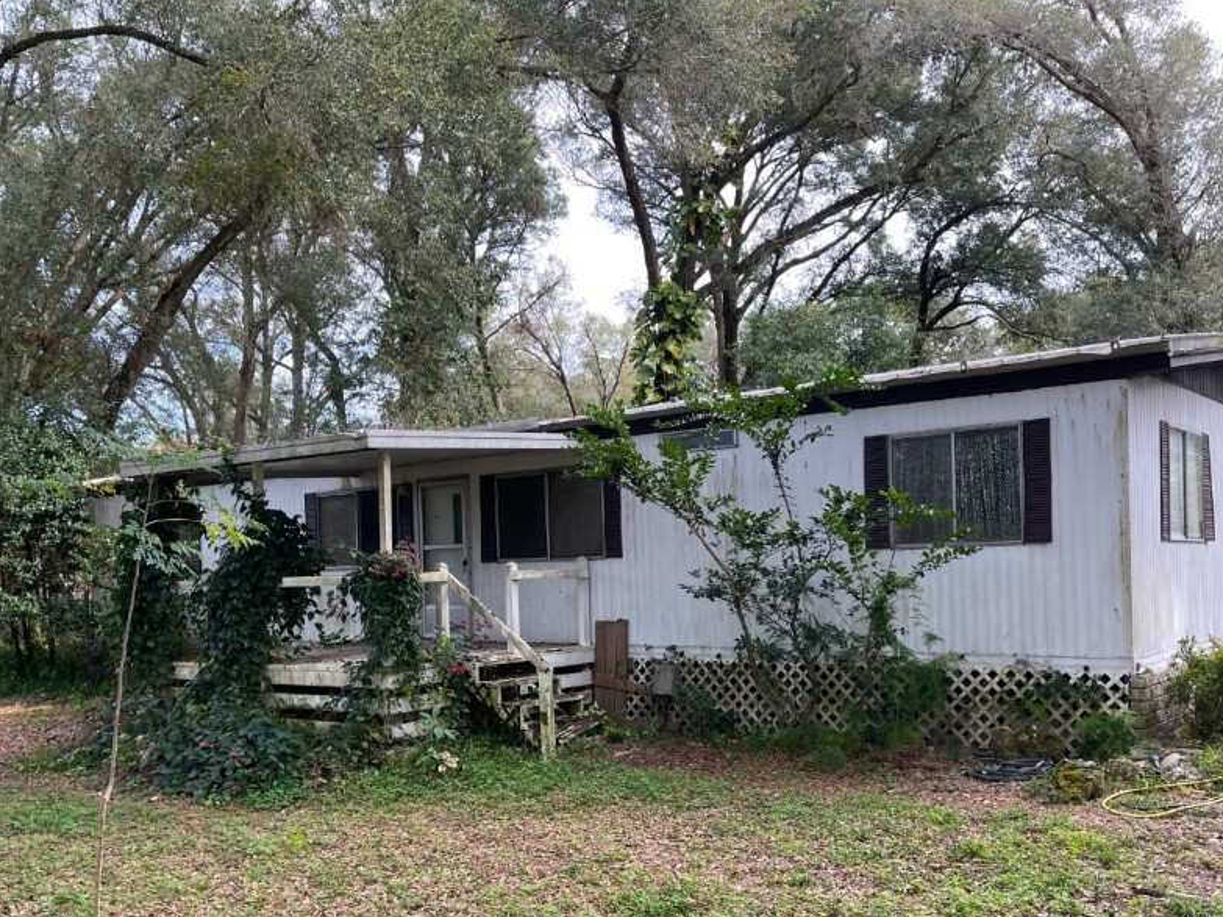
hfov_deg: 54.0
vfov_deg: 41.5
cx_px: 597
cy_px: 561
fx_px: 1201
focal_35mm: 34
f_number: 1.6
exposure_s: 1/242
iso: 32
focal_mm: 5.1
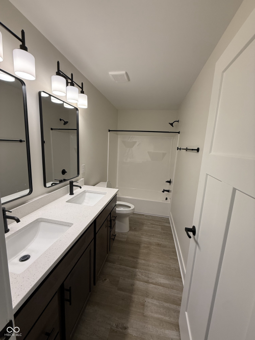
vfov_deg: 102.1
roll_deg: -2.7
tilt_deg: -9.1
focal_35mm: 14
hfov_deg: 85.7
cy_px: 170
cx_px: 128
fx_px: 138
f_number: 2.2
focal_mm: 2.22
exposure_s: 1/120
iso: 125
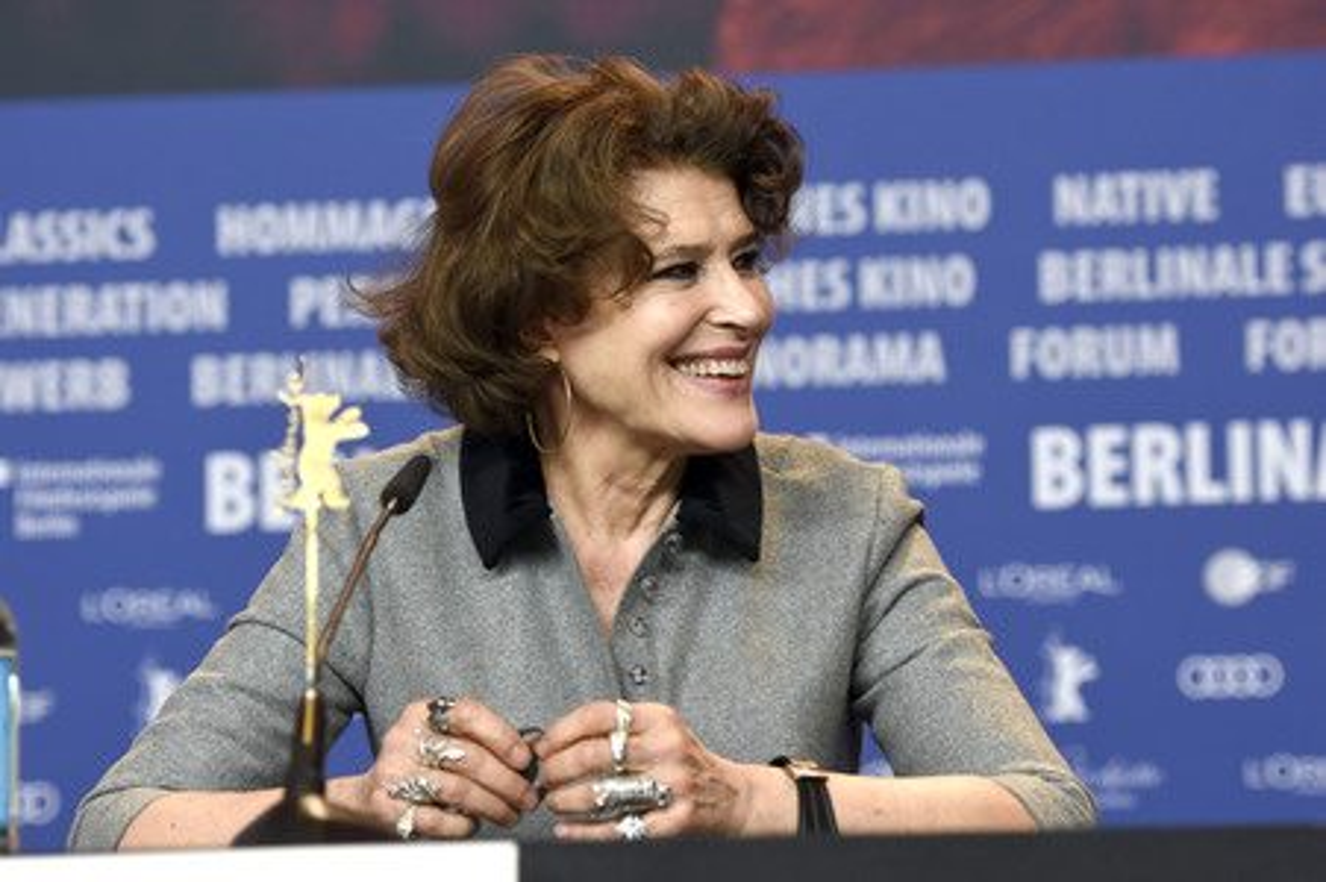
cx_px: 663
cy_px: 441
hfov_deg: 12.2
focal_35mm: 168
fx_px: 6183
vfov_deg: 8.2
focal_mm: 112
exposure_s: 1/320
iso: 640
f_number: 3.5
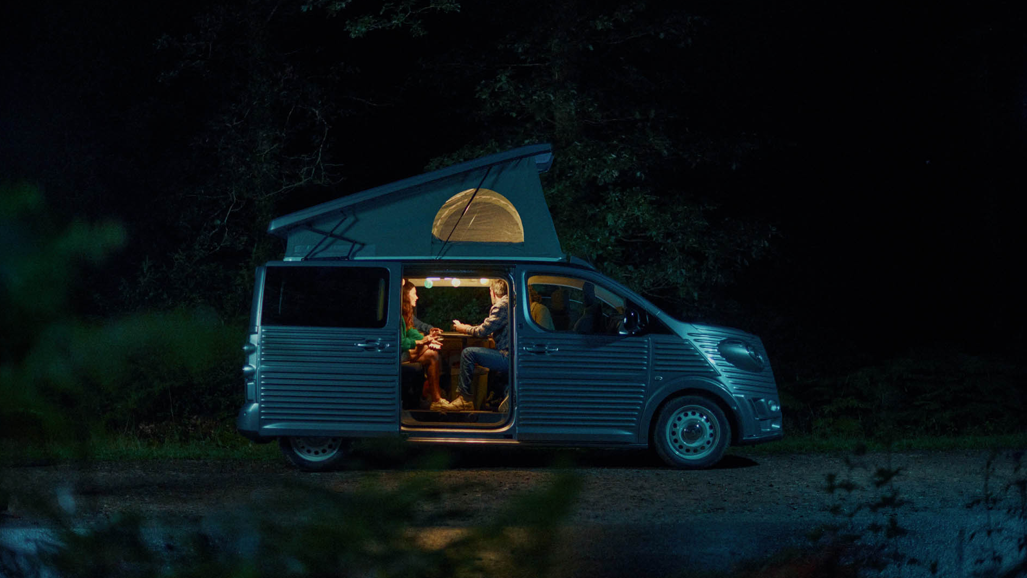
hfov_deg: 39.2
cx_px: 516
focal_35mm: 53
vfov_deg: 22.6
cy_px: 274
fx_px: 1443
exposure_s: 1/80
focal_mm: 50
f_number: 1.4
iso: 1600
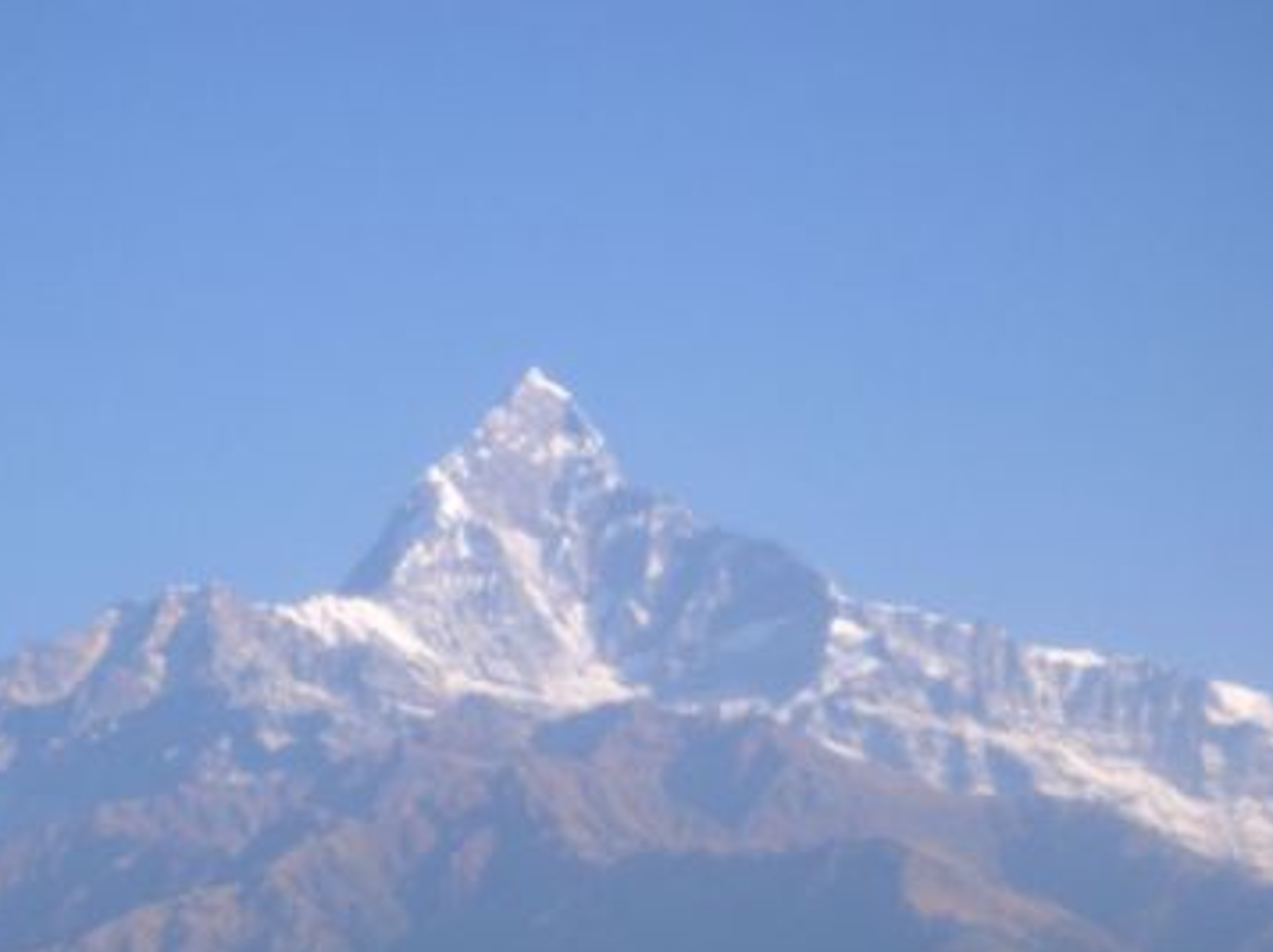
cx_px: 540
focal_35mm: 140
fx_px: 5143
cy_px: 567
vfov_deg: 10.6
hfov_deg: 14.1
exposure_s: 1/500
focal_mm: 24
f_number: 4.9
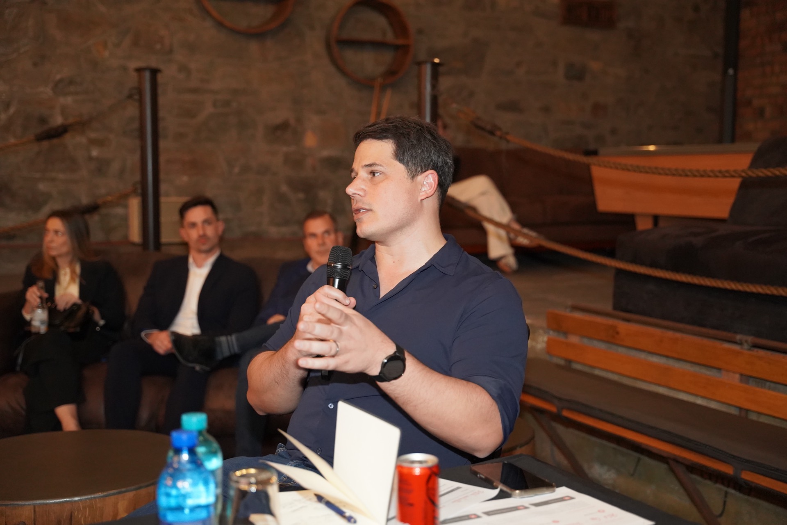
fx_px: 1016
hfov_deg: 42.3
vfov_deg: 28.9
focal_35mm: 46
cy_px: 262
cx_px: 394
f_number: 2.8
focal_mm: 46.5
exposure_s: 1/125
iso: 6400
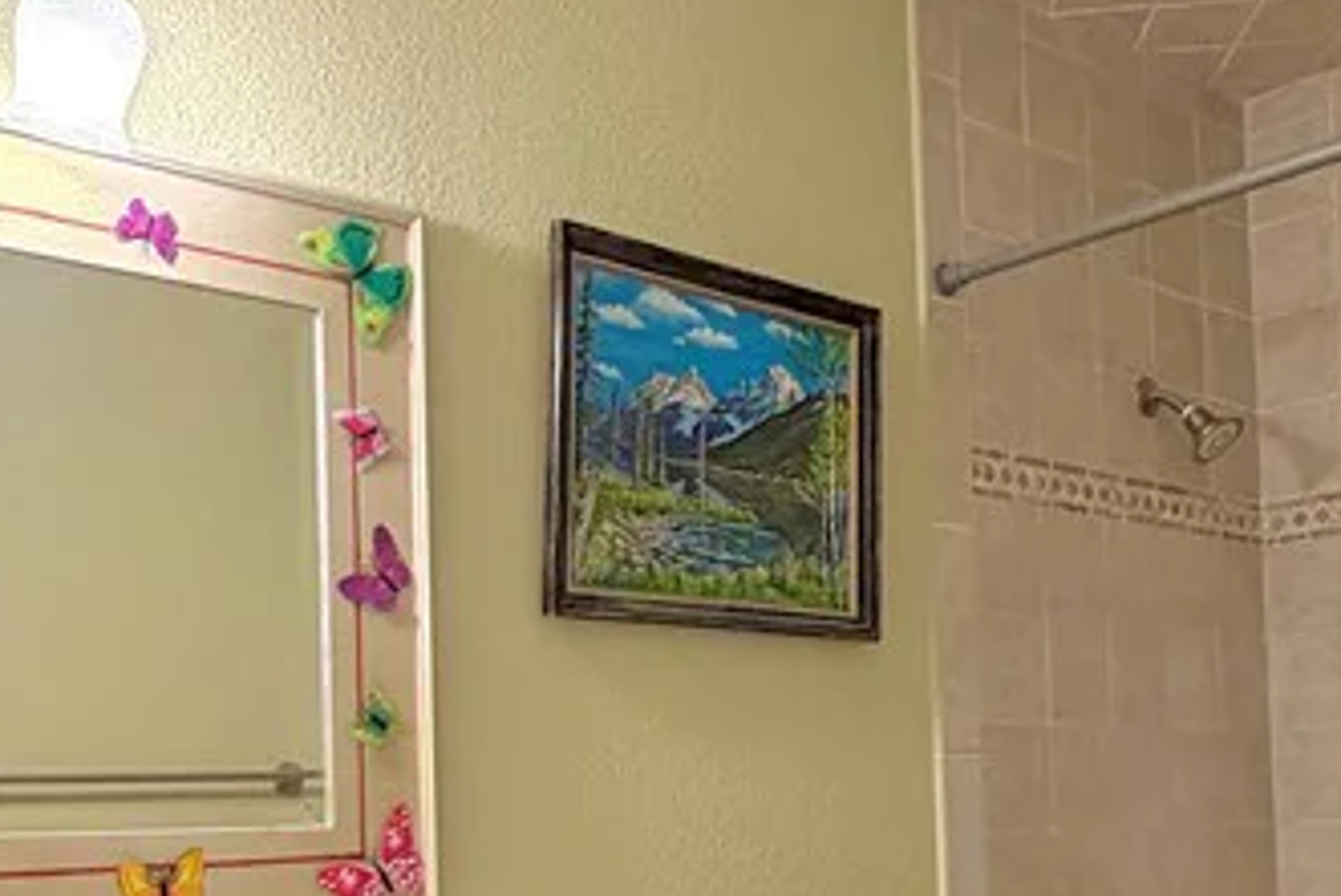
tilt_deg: +2.9
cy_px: 750
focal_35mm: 45
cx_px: 608
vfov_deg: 29.1
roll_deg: +1.5
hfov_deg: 43.5
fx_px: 1677
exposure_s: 1/60
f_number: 2.2
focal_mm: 2.22
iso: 200
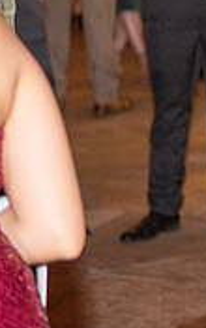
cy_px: -8
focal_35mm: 236
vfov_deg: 8.8
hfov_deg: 5.4
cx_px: 534
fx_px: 2111
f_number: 2.8
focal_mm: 70
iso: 1250
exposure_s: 1/125
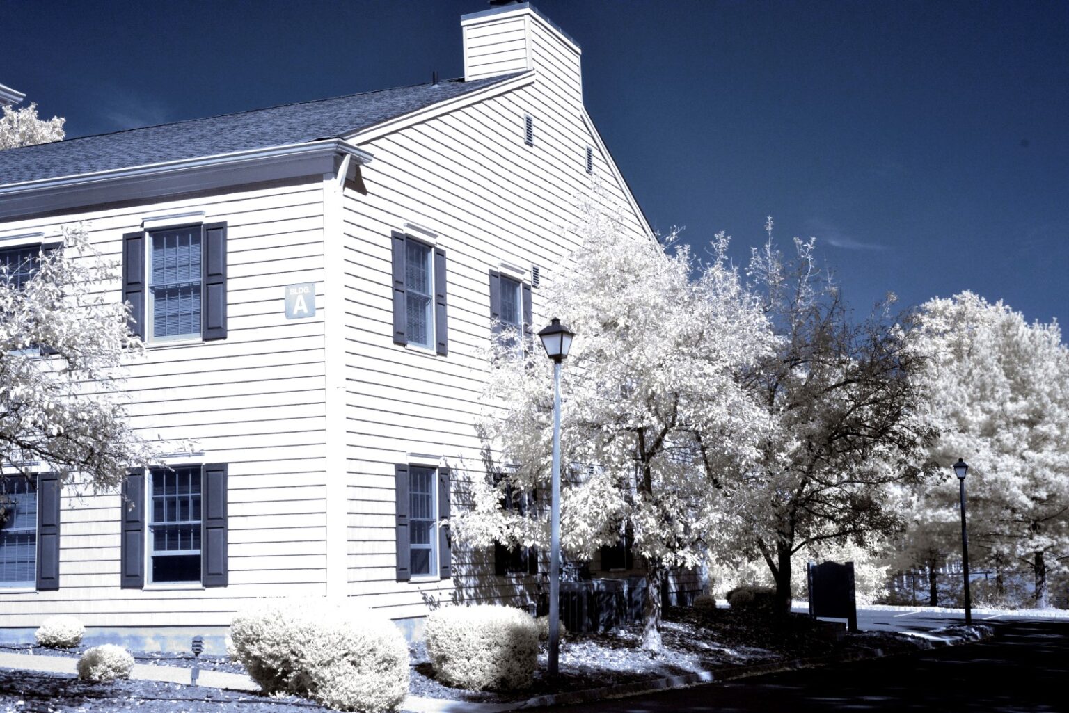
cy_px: 356
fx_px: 1485
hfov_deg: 39.6
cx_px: 534
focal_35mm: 50
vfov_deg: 27.0
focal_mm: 50
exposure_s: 1/4000
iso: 6400
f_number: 13
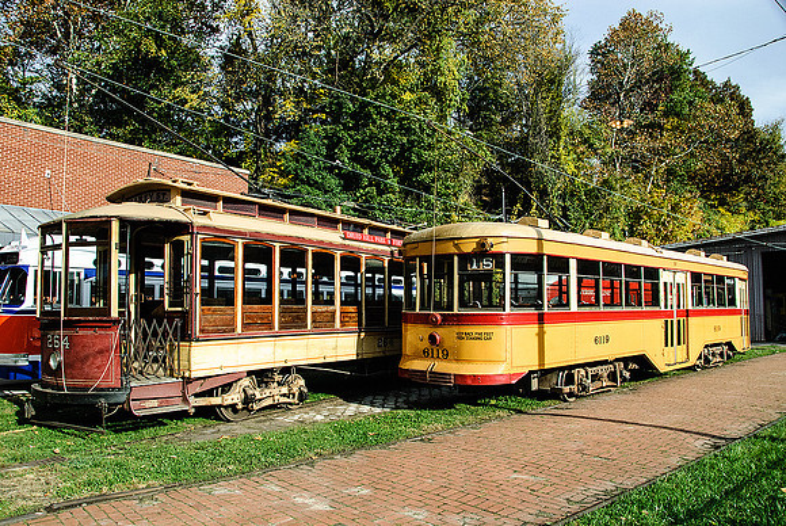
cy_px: 263
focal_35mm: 27
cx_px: 393
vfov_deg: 48.0
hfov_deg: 67.3
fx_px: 590
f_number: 8
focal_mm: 18
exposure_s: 1/500
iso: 400
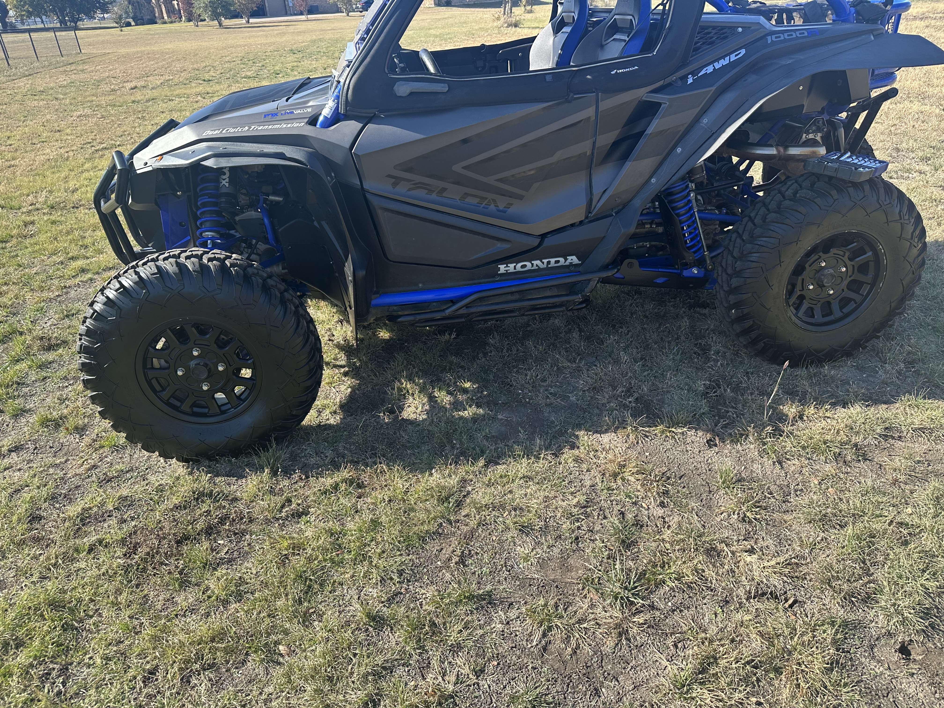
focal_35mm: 24
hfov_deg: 71.6
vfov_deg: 56.8
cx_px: 472
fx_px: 654
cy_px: 354
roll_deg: +4.0
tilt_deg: -25.9
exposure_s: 1/1119
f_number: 1.78
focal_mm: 6.86
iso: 80
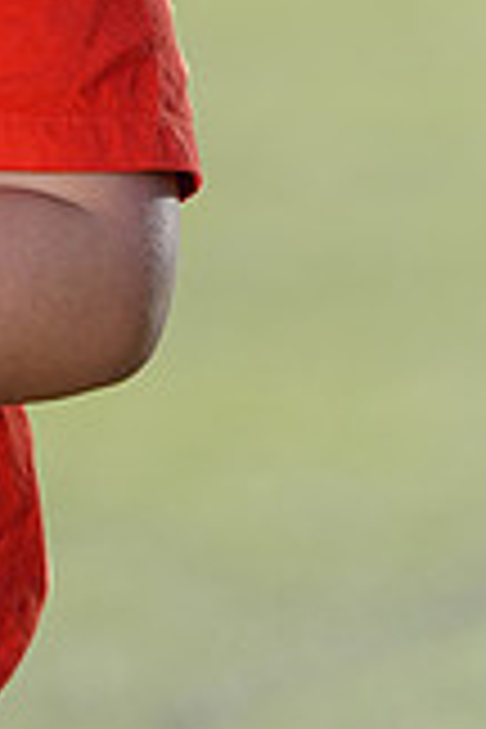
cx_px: -358
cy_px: -207
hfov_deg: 1.9
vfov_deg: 2.9
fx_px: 14498
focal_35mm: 716
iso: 50
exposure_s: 1/250
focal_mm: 200
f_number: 5
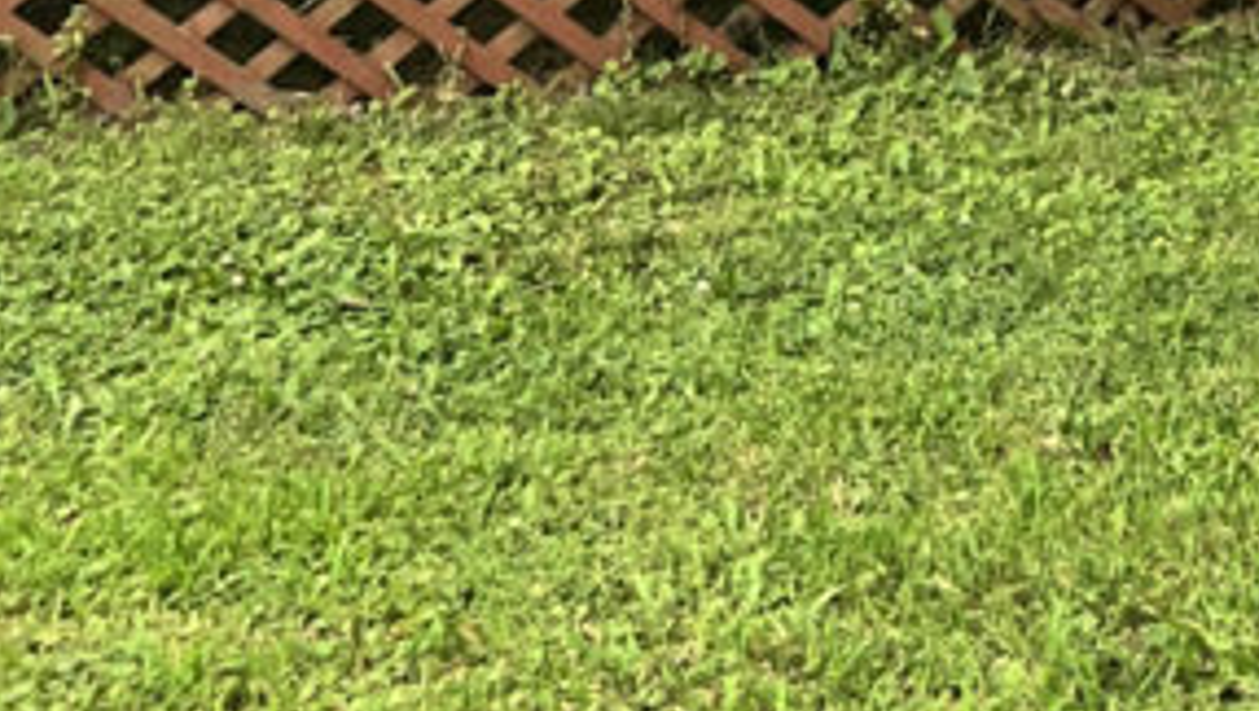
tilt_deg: +7.1
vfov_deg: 9.6
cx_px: 1399
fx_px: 3375
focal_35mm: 101
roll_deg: -0.2
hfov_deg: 20.1
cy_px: -1343
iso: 32
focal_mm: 5.7
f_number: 1.5
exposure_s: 1/247
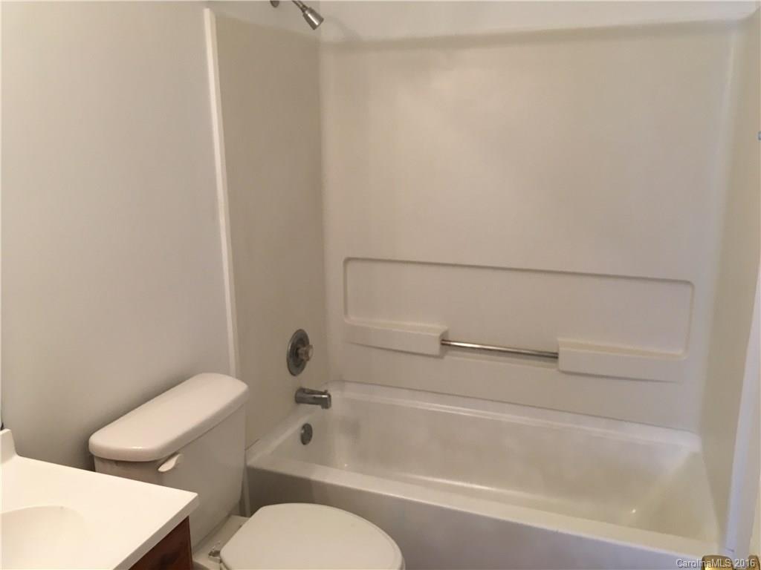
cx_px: 380
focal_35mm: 29
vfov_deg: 48.2
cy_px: 285
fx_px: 638
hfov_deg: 61.7
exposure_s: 1/30
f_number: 2.2
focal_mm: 4.15
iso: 64
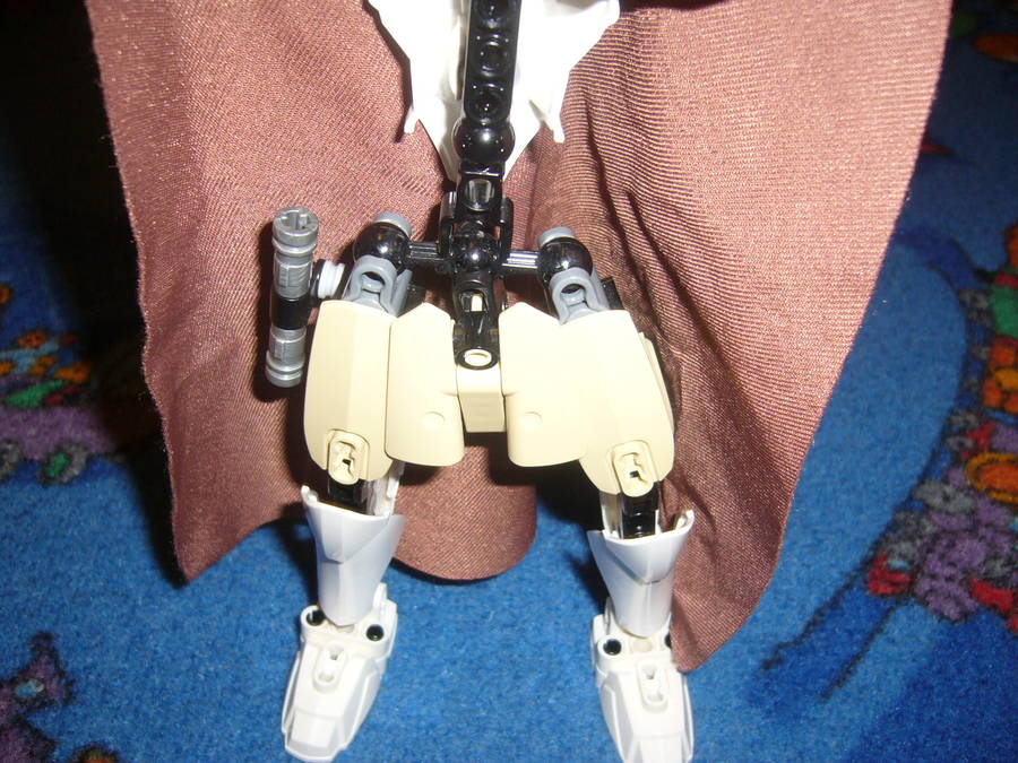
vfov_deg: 40.7
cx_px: 509
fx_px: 1029
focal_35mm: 35
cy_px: 382
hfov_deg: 52.6
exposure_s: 1/30
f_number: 2.8
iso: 100
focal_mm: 5.8
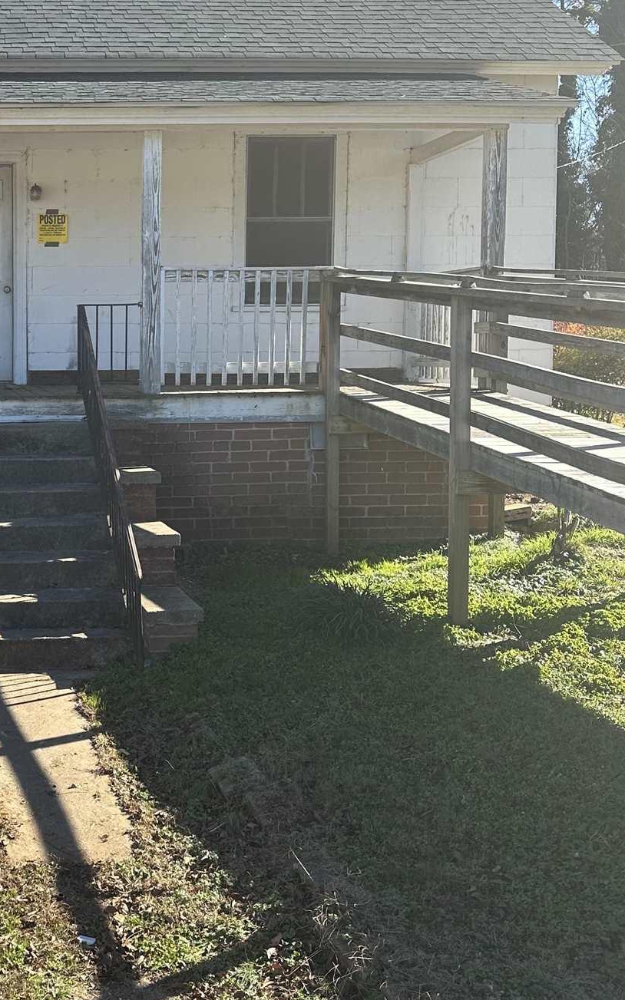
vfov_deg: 44.2
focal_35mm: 45
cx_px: -16
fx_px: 1227
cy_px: 427
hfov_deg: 26.8
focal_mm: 6.86
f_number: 1.78
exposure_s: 1/1562
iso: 80
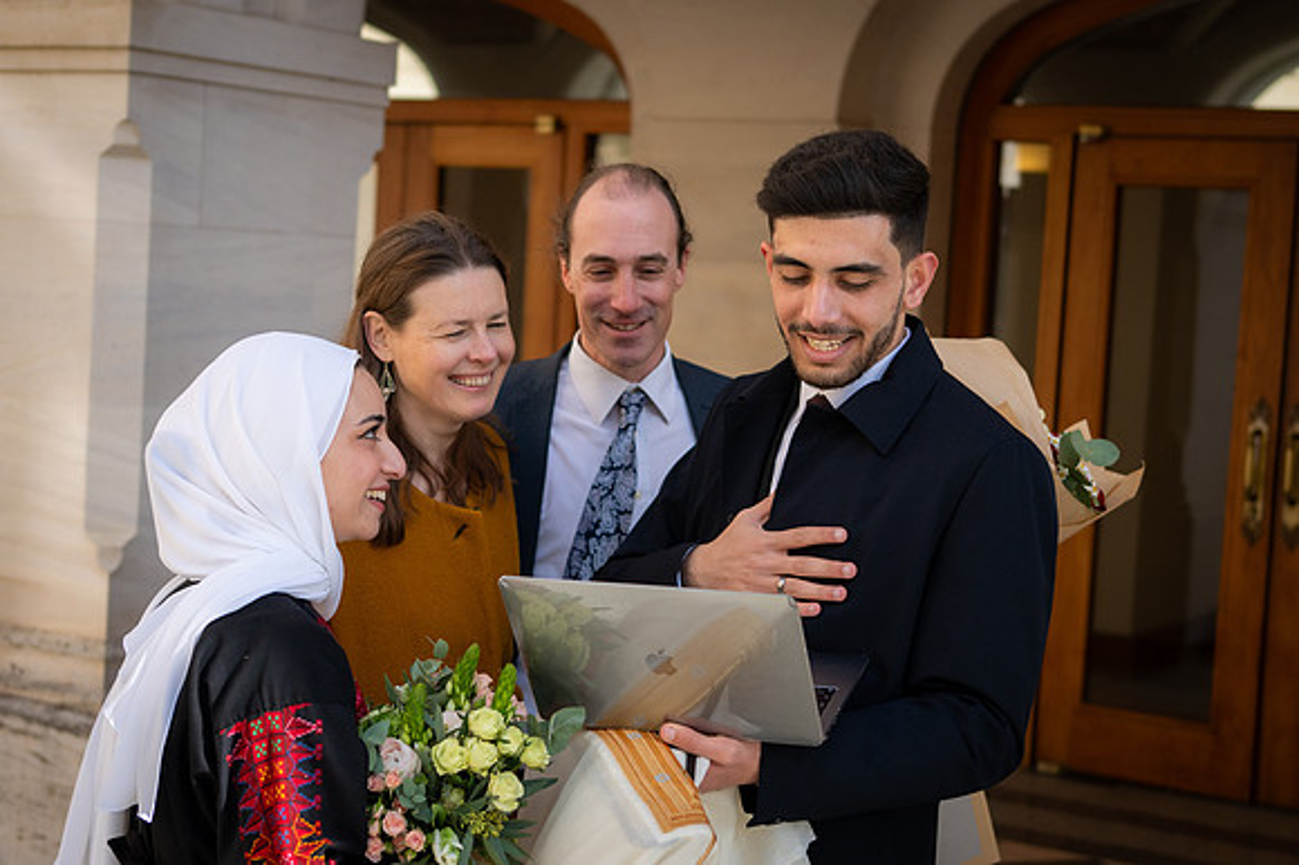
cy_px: 432
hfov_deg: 33.4
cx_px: 650
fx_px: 2164
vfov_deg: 22.6
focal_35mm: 60
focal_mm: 40
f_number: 2.8
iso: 200
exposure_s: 1/3200
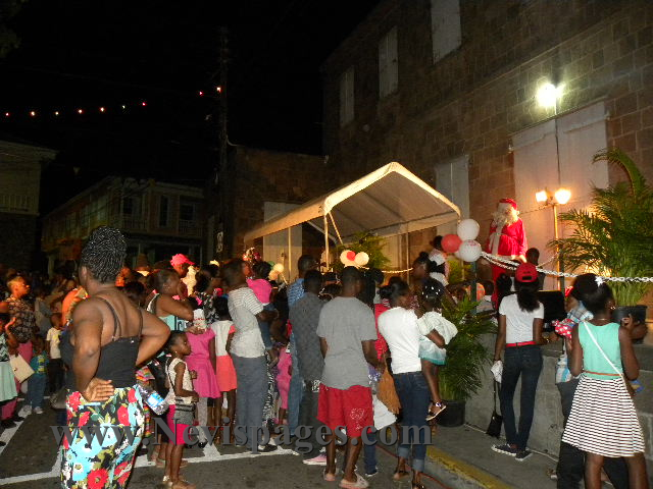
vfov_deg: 53.1
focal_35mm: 26
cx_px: 326
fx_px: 490
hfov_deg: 67.3
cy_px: 244
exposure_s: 1/30
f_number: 2.8
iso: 400
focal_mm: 4.6
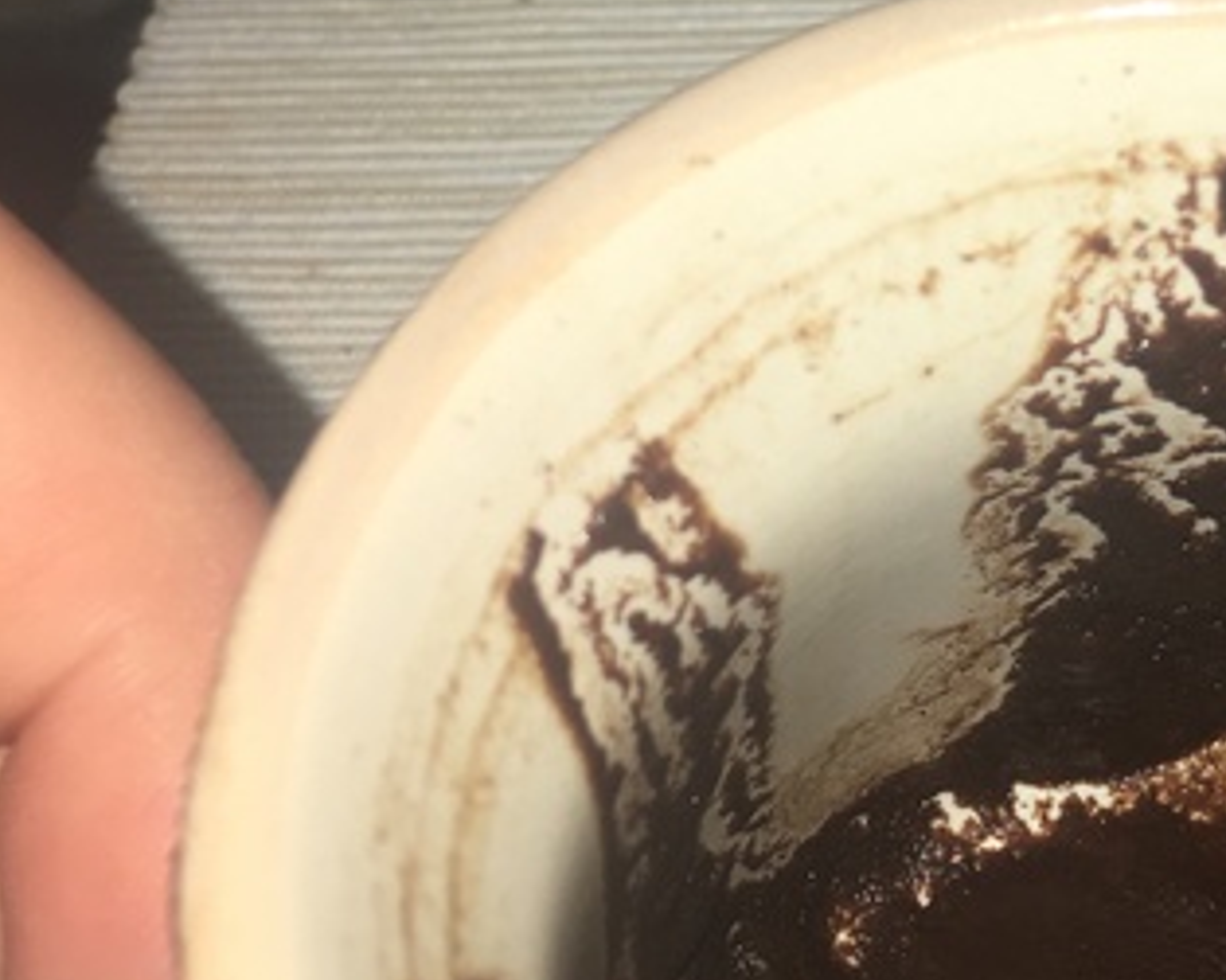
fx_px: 3011
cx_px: 1140
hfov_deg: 22.4
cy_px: -8
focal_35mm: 83
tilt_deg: -42.3
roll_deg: +5.5
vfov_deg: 18.0
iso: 25
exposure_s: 1/109
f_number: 2.2
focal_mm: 4.15
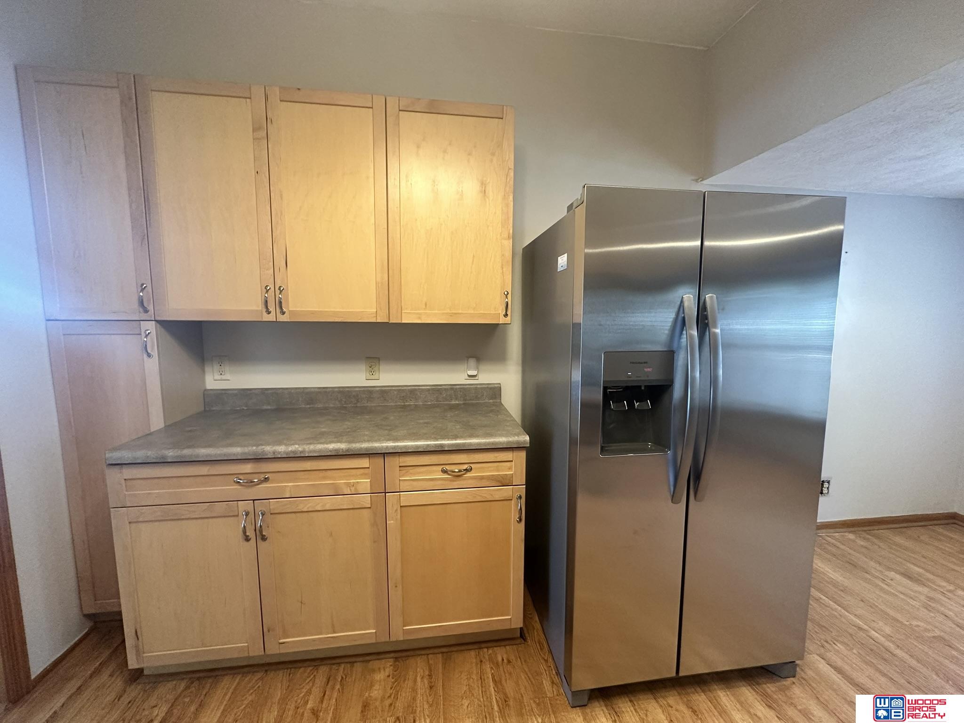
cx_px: 482
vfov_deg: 85.7
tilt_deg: -6.4
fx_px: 390
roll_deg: -0.3
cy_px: 362
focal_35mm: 14
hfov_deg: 102.1
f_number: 2.2
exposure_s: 1/60
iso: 400
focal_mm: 2.22
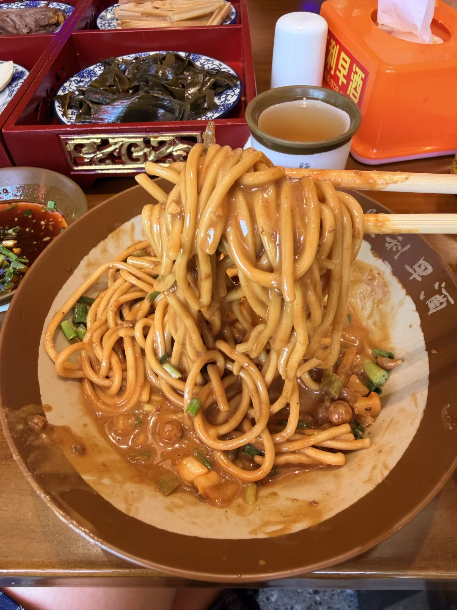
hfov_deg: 56.8
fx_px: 422
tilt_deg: -46.4
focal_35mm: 24
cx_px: 228
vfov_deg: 71.6
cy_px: 305
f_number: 2.2
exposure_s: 1/121
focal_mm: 2.22
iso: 100
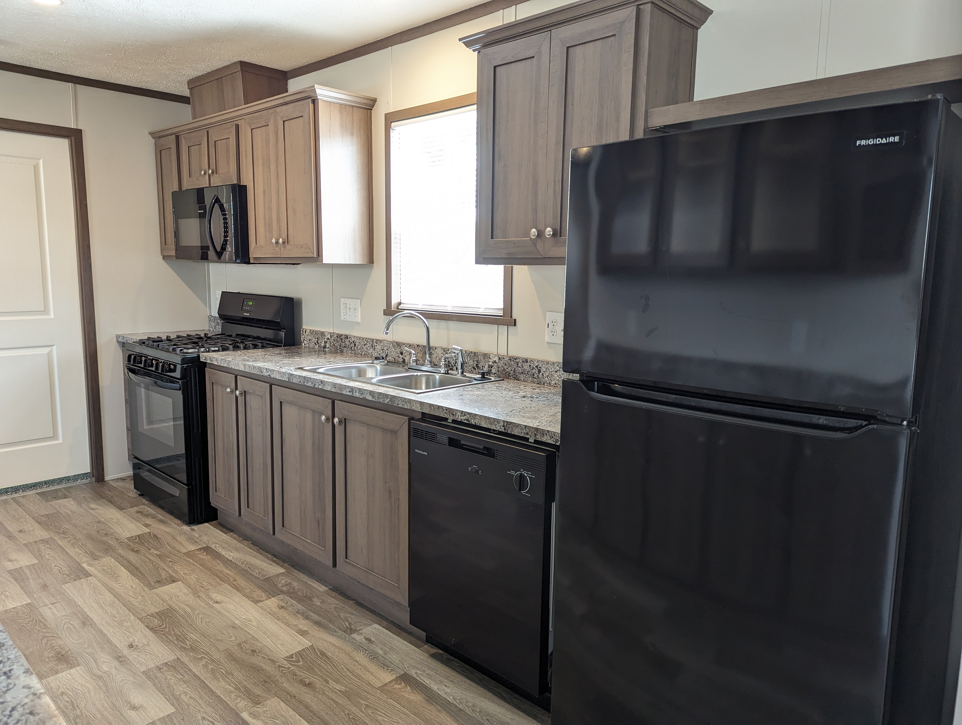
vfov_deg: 56.9
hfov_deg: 71.5
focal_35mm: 24
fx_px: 668
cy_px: 362
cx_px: 481
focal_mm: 6.81
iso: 301
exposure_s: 1/90
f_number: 1.85
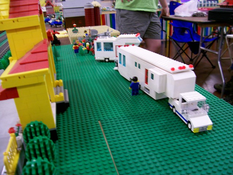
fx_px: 229
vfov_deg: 41.8
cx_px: 116
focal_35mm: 34
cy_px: 88
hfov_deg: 54.0
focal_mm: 5.6
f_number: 2.7
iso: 160
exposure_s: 1/8
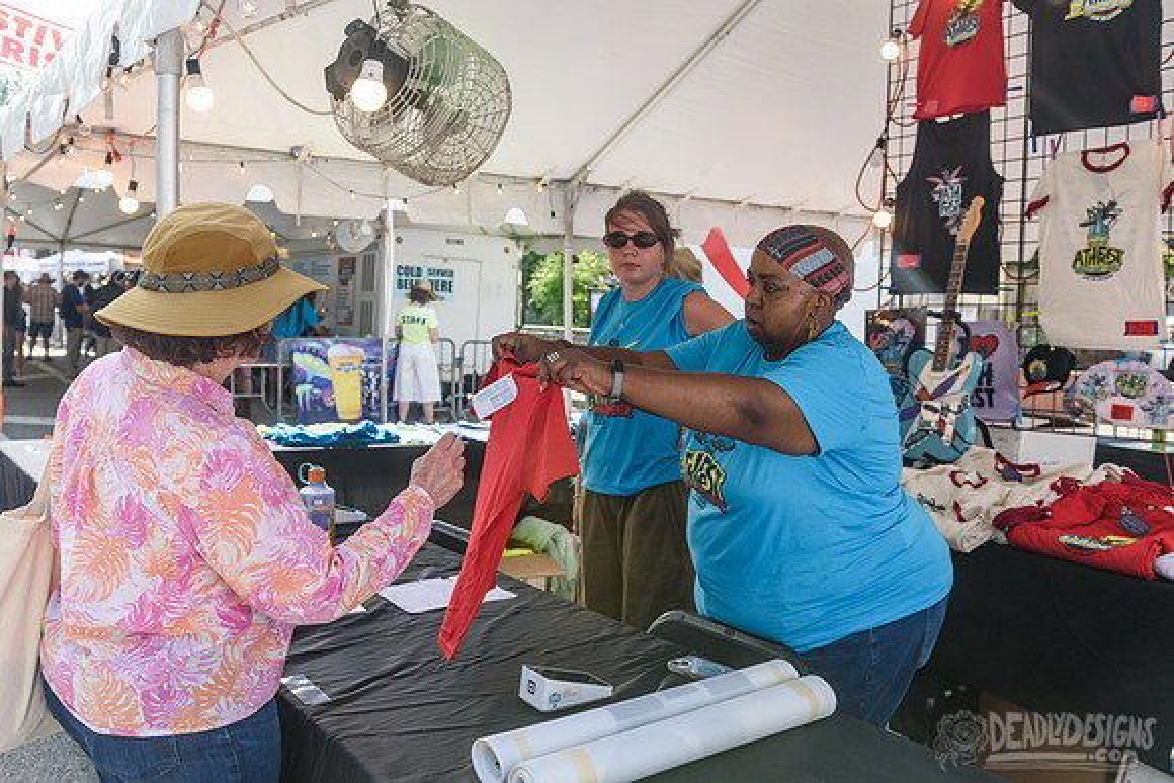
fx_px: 1095
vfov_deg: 39.3
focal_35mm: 34
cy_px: 392
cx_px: 538
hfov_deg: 56.3
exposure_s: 1/640
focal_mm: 31
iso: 400
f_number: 5
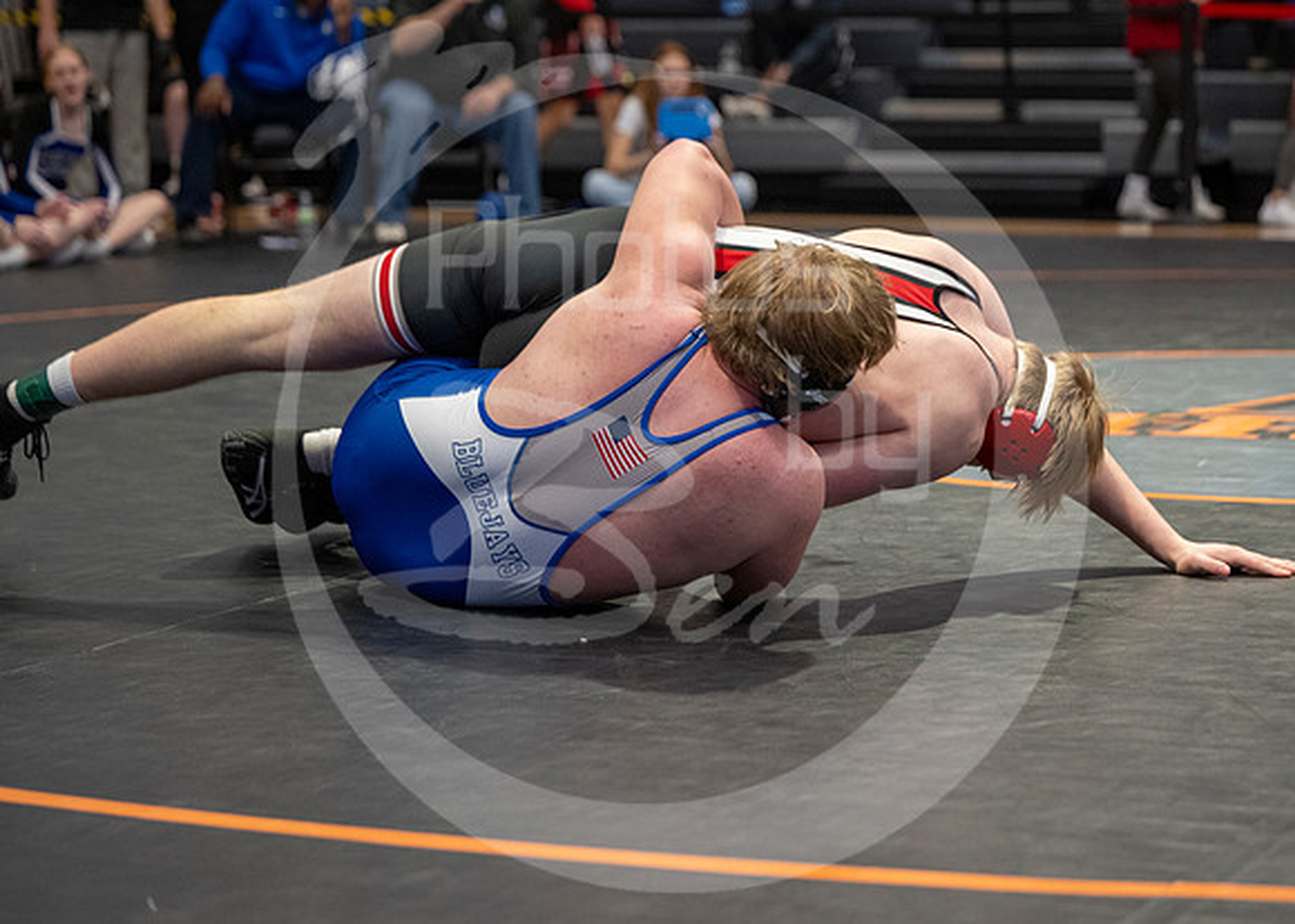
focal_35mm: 96
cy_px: 559
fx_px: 3543
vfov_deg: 14.9
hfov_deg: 20.7
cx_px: 765
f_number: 2.8
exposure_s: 1/1000
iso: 3200
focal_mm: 76
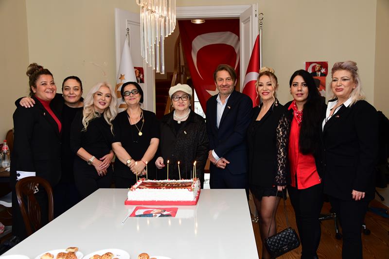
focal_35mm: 36
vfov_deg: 36.9
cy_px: 130
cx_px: 194
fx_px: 389
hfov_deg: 53.1
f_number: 6.3
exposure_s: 1/60
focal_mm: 36
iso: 1000
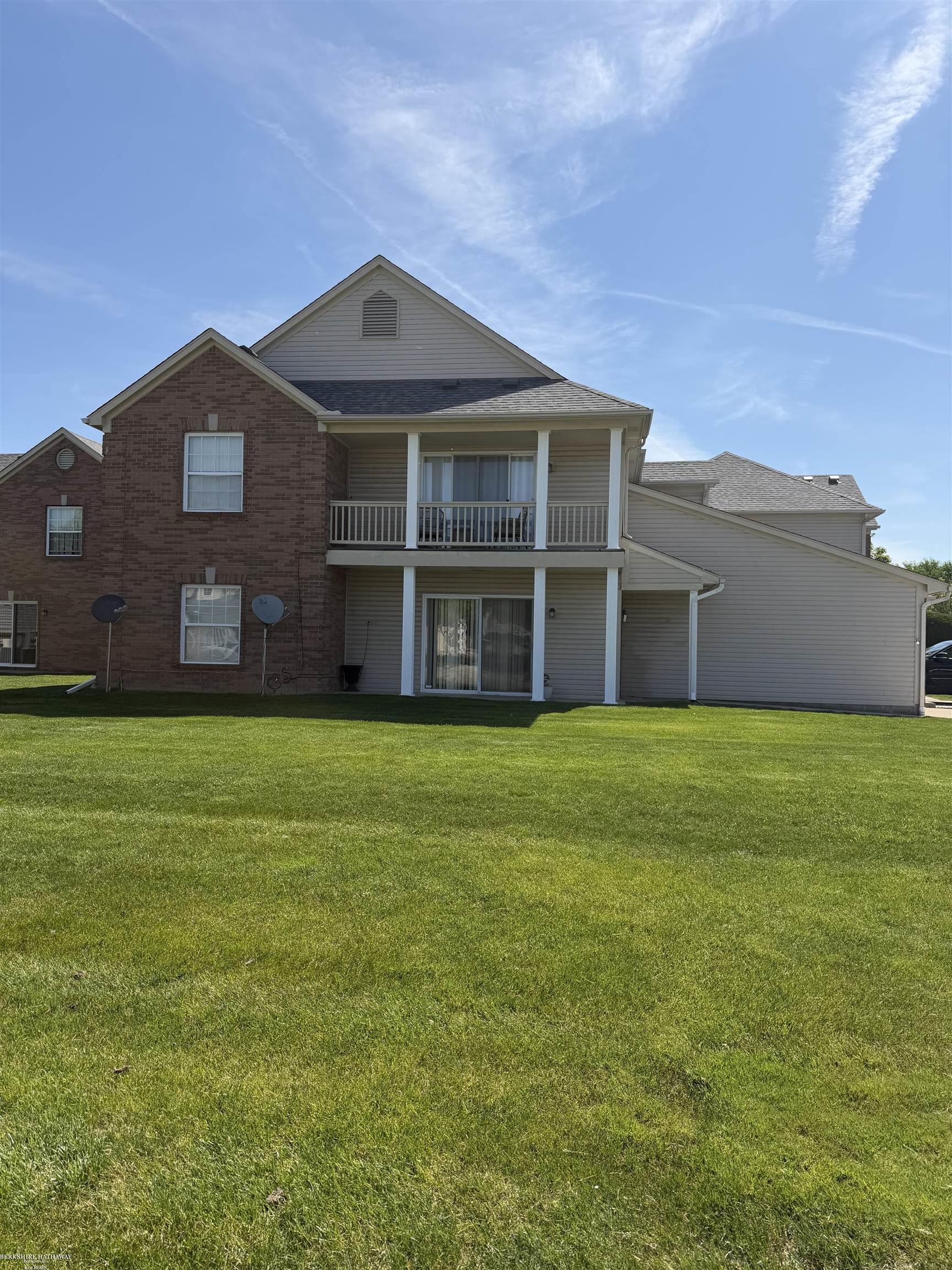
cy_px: 635
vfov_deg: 71.6
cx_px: 476
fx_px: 880
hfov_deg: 56.8
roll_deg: -1.4
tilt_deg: -0.8
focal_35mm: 24
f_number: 1.78
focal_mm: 6.76
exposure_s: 1/4975
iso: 80
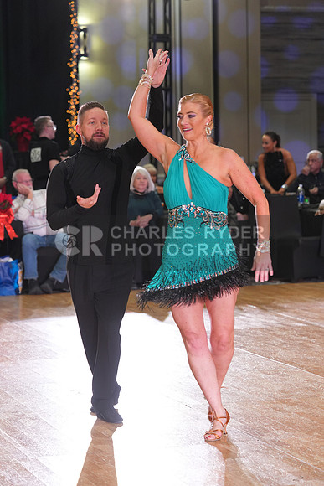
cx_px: 162
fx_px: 1578
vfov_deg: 17.5
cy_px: 243
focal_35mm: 117
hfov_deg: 11.7
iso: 1600
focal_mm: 117
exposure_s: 1/200
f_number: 4
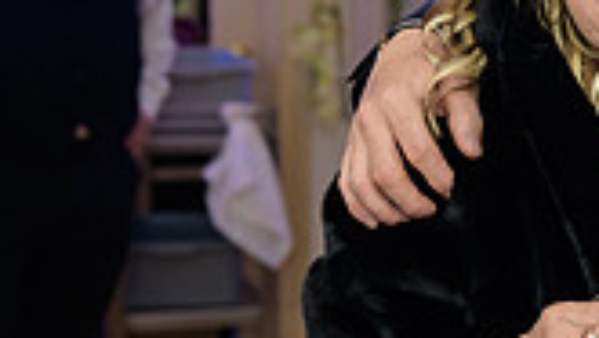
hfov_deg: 13.5
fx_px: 2336
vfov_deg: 8.3
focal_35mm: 147
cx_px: 980
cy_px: 122
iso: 1000
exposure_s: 1/125
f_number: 3.2
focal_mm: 40
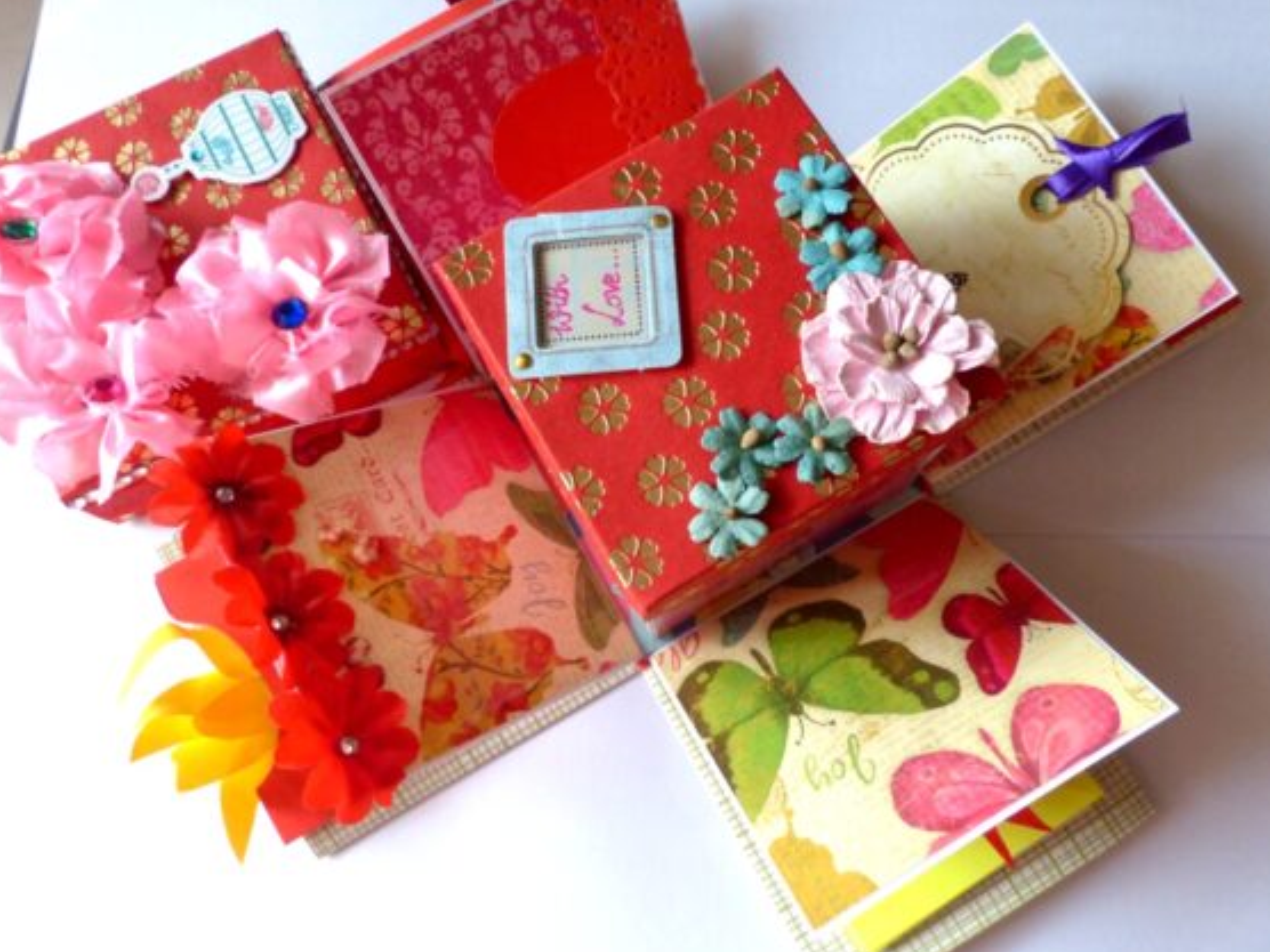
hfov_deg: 65.3
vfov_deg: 51.4
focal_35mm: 27
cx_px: 637
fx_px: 991
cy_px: 475
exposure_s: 1/60
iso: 200
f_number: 3.5
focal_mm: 4.5
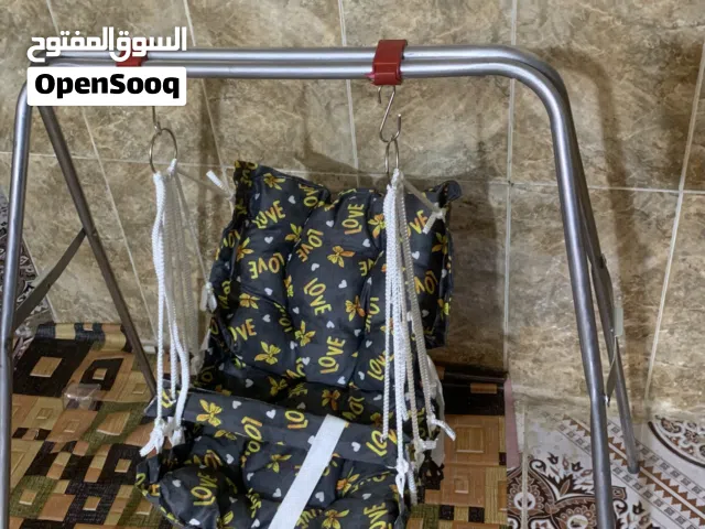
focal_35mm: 26
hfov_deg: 67.3
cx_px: 352
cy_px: 264
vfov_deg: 53.1
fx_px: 530
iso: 400
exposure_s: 1/37
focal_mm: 4.25
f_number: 1.8
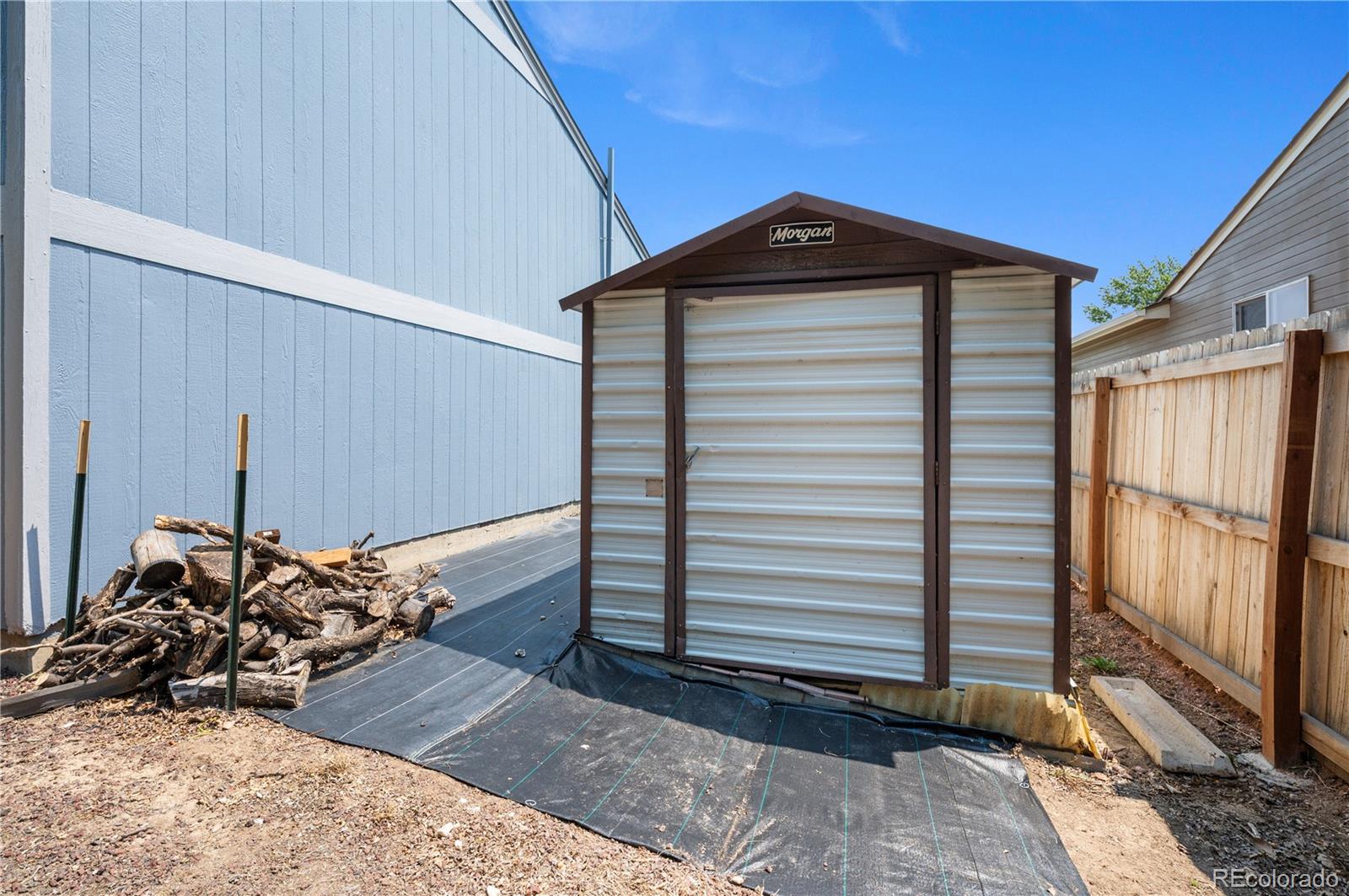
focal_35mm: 16
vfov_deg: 73.6
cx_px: 674
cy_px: 448
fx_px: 599
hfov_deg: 96.8
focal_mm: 16
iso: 400
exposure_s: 1/640
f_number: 8
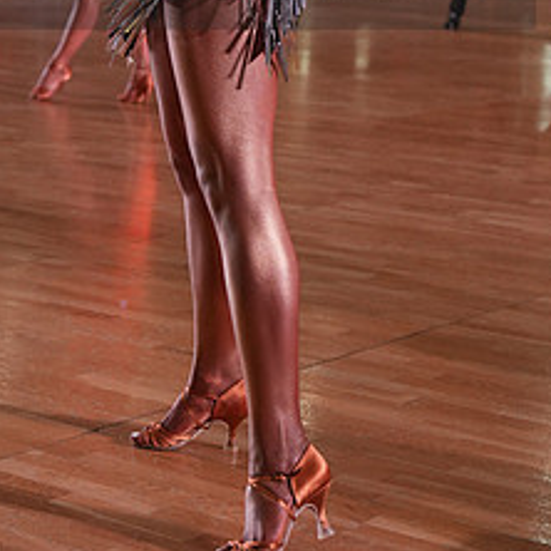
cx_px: 195
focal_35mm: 109
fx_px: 1963
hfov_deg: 16.0
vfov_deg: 15.6
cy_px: -52
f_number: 4
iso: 1250
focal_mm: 49
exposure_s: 1/500
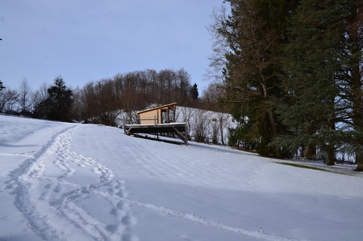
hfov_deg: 45.0
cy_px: 120
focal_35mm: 44
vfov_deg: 30.7
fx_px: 438
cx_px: 182
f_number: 8
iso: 100
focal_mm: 29
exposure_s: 1/250
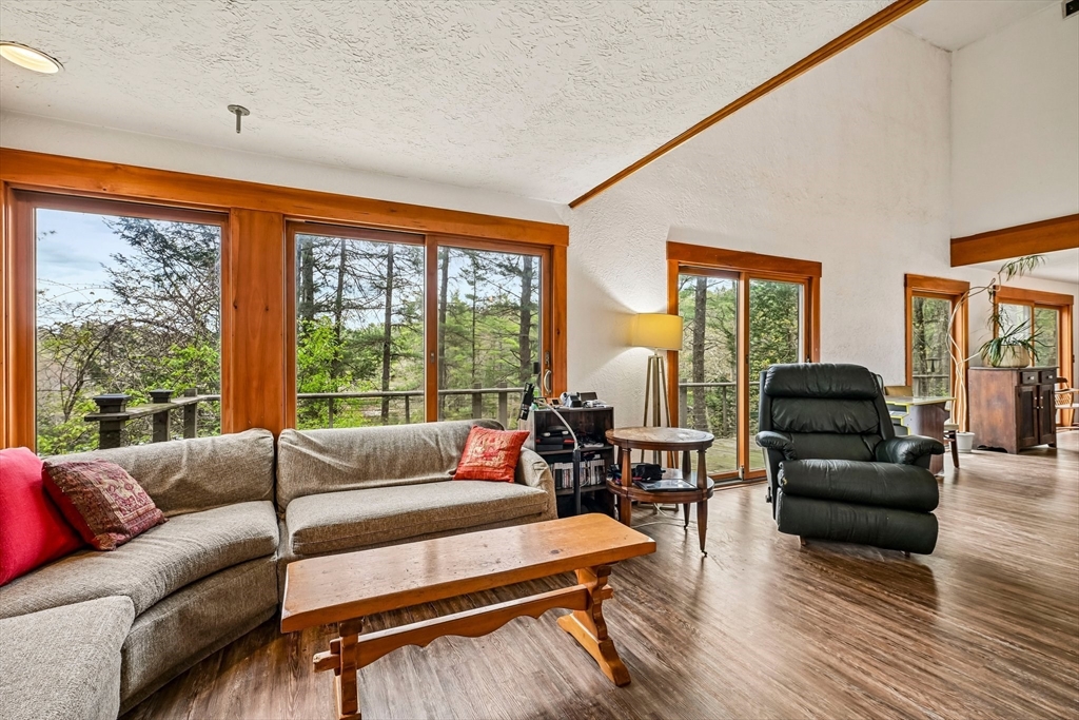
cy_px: 360
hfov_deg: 96.7
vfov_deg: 73.8
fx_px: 480
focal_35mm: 16
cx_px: 540
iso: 400
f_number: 8
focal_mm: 16
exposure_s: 1/30
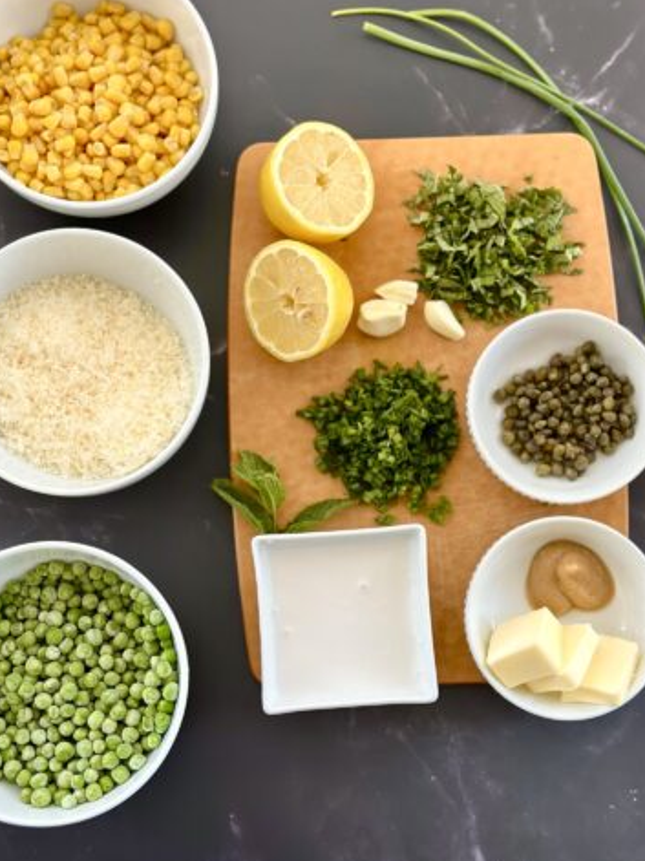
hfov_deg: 28.5
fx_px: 1268
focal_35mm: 51
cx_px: 321
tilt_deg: -83.9
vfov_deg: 37.5
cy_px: 409
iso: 125
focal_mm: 6.86
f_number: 1.78
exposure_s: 1/101
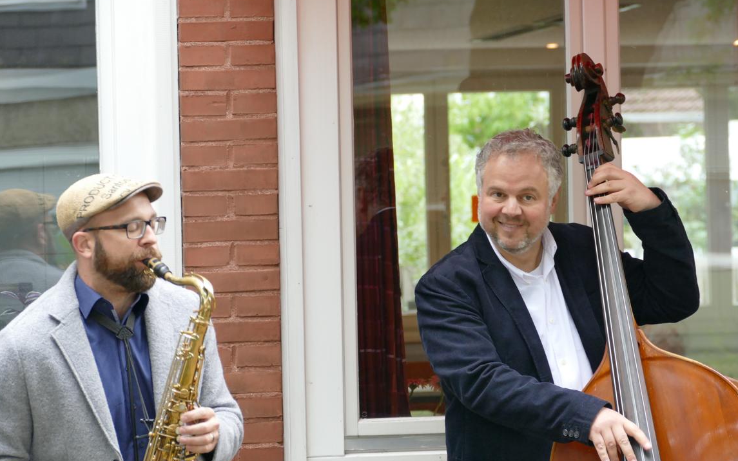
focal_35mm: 205
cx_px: 368
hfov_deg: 10.2
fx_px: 4124
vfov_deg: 6.4
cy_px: 238
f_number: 4
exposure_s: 1/100
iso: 400
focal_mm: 73
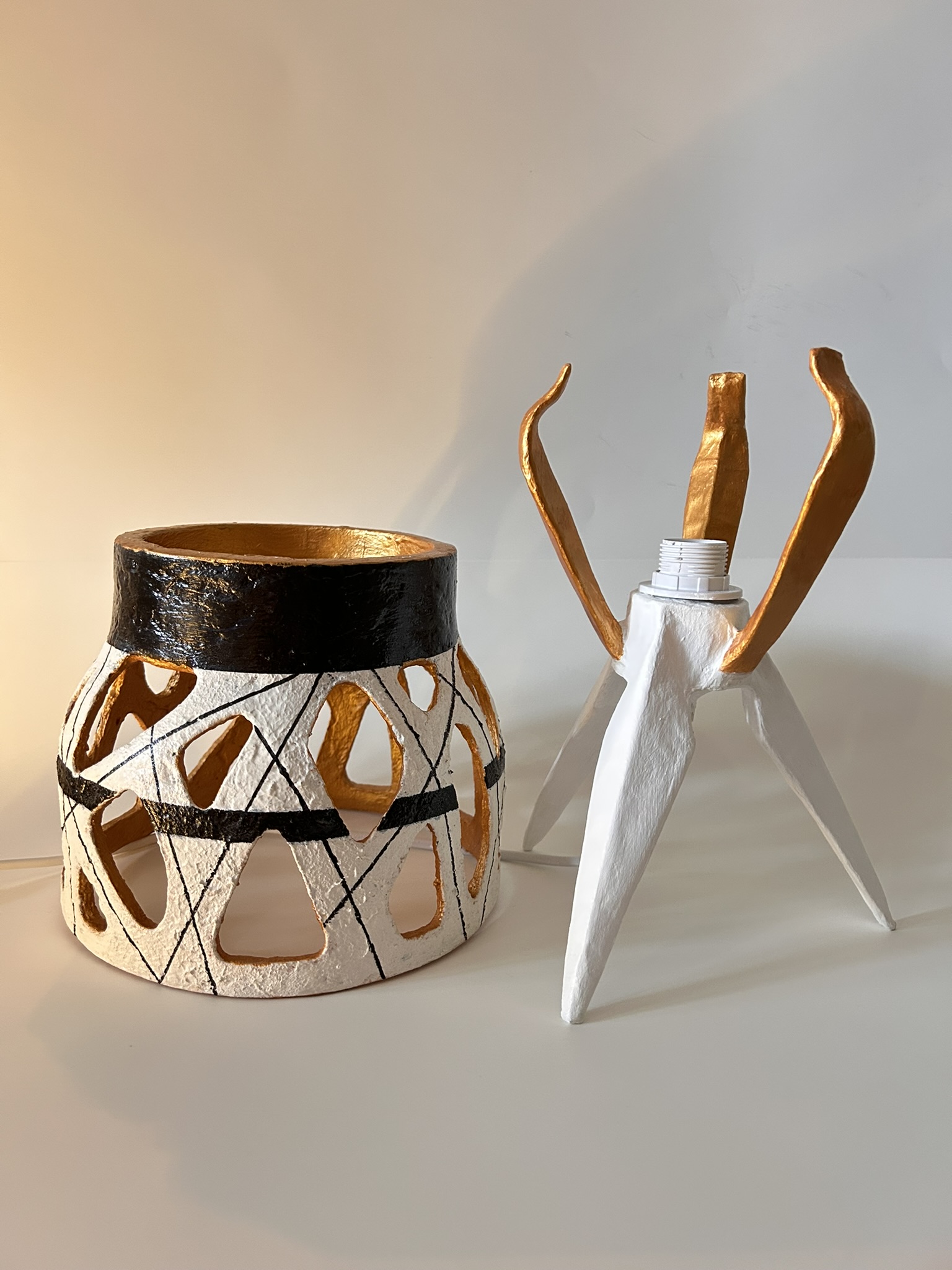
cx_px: 476
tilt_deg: -9.6
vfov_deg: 67.3
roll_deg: -2.0
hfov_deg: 53.1
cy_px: 635
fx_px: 953
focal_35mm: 26
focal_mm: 5.7
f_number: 1.5
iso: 400
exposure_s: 1/40
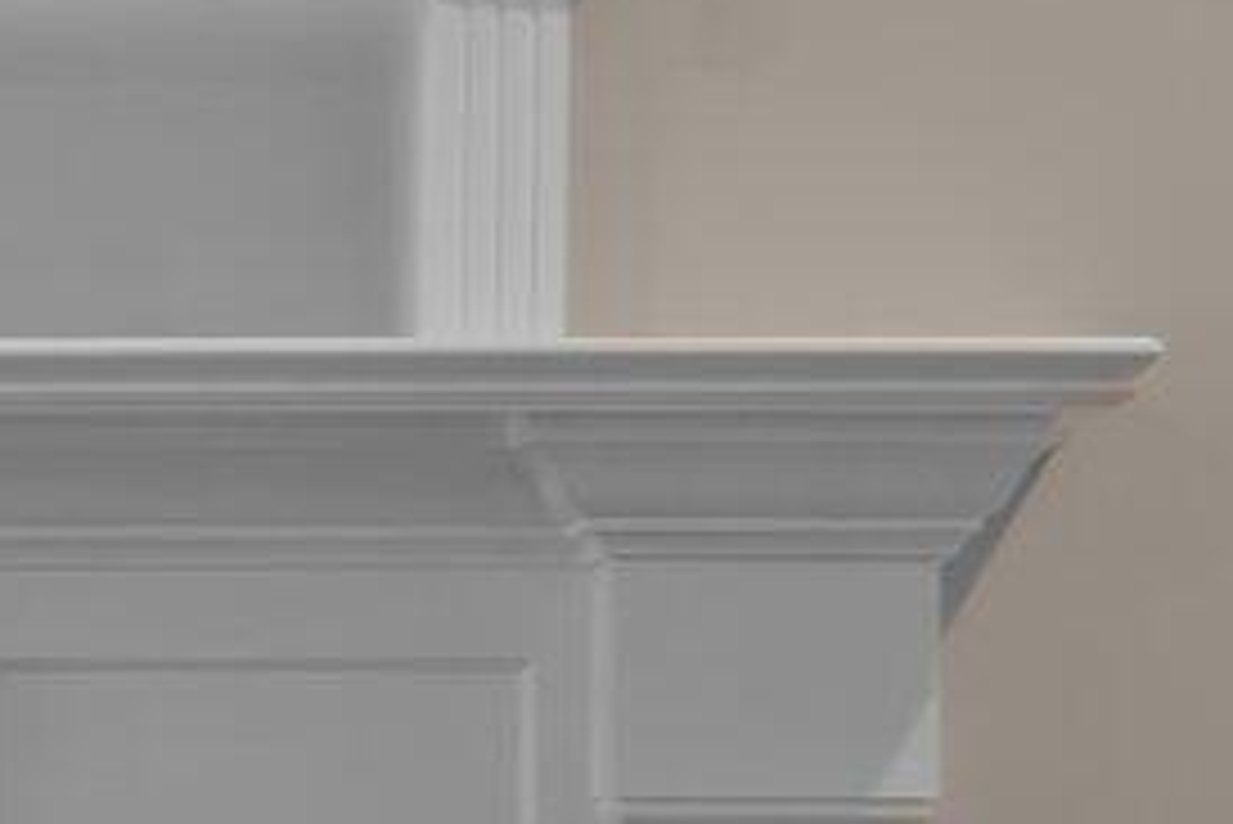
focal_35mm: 224
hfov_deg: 9.0
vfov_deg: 6.1
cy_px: 883
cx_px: -450
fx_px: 7676
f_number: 8
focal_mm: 30
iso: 500
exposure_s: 1/1.25
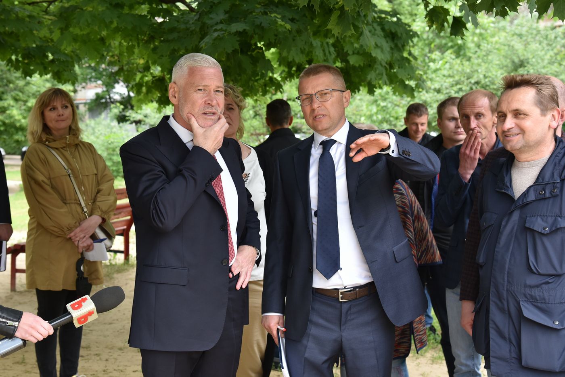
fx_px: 785
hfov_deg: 39.6
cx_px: 282
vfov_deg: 27.0
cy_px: 188
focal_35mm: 50
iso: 640
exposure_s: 1/320
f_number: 5
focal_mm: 50
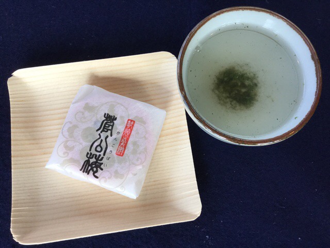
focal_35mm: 31
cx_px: 165
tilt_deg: -78.4
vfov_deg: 45.4
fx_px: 296
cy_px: 124
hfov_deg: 58.4
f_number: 2.4
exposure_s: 1/30
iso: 25
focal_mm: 3.3
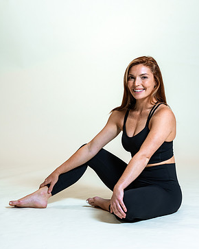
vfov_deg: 19.4
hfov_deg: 15.5
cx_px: 101
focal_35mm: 99
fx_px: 729
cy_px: 110
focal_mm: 85
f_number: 4.5
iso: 320
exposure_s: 1/160
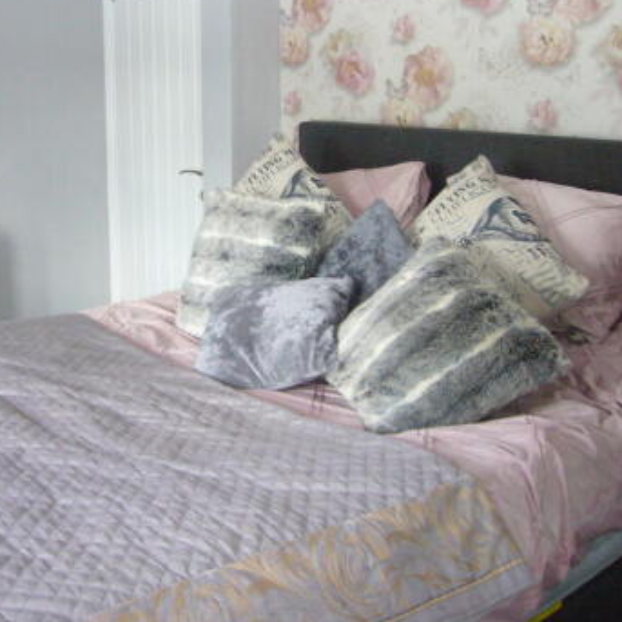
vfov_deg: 39.8
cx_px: 197
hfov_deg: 39.5
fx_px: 854
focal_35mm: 42
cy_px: 240
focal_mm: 4.6
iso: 250
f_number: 2.8
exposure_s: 1/30
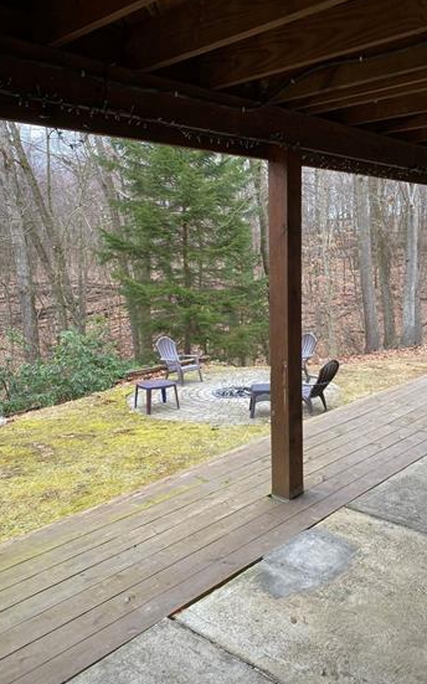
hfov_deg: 41.7
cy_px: 320
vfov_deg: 62.9
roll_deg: +0.7
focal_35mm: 30
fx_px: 559
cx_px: 251
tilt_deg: -6.1
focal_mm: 4.25
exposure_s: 1/141
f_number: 1.8
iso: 32
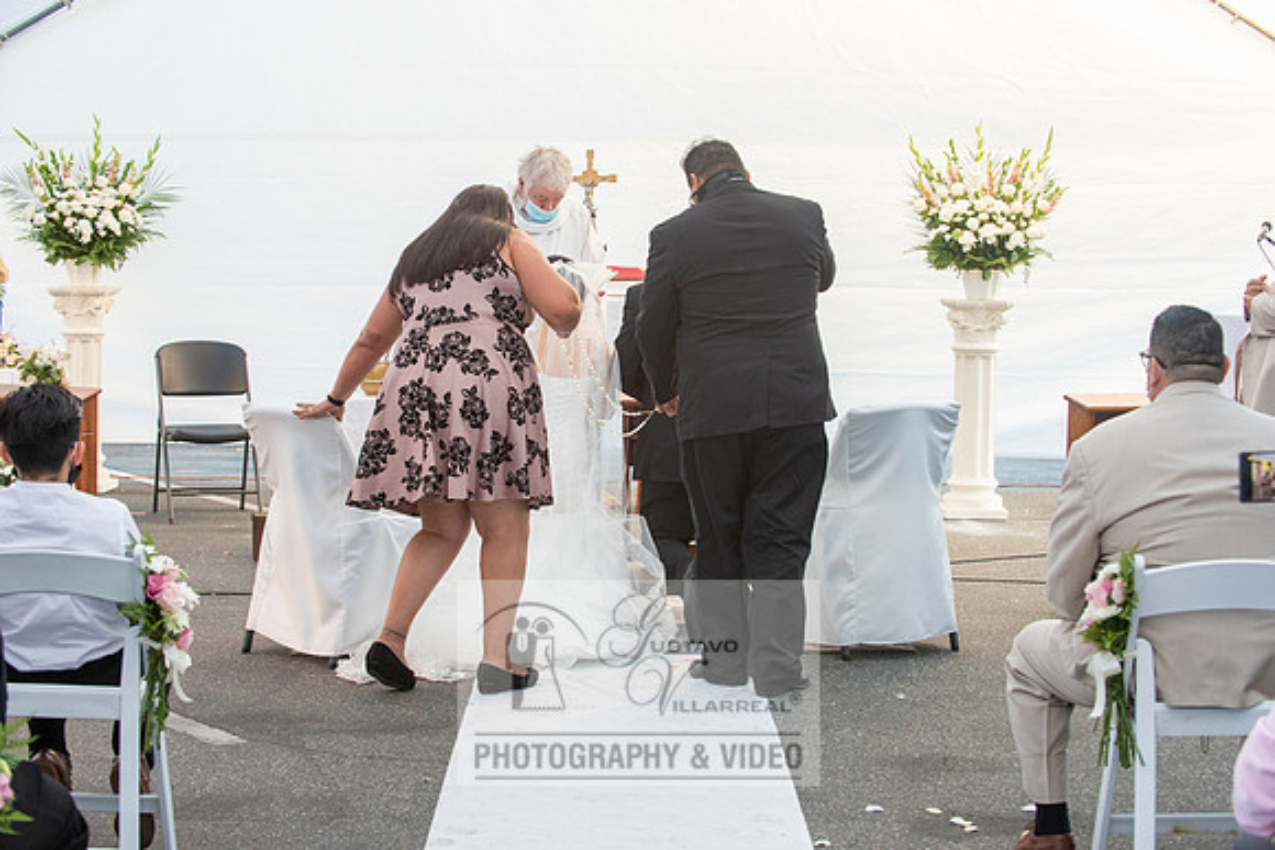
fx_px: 2480
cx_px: 638
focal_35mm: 70
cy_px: 425
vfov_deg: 19.5
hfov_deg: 28.8
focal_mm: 70
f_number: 6.3
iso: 800
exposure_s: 1/125
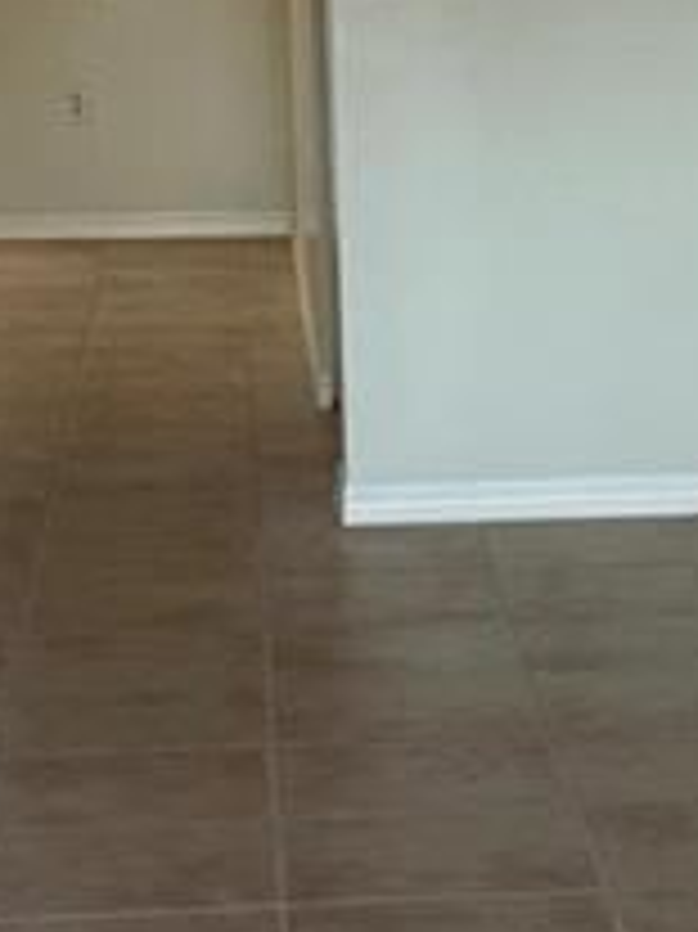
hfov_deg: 10.6
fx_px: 3741
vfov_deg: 14.2
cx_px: 703
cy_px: 491
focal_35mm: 139
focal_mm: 6.76
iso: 250
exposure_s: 1/60
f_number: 1.78
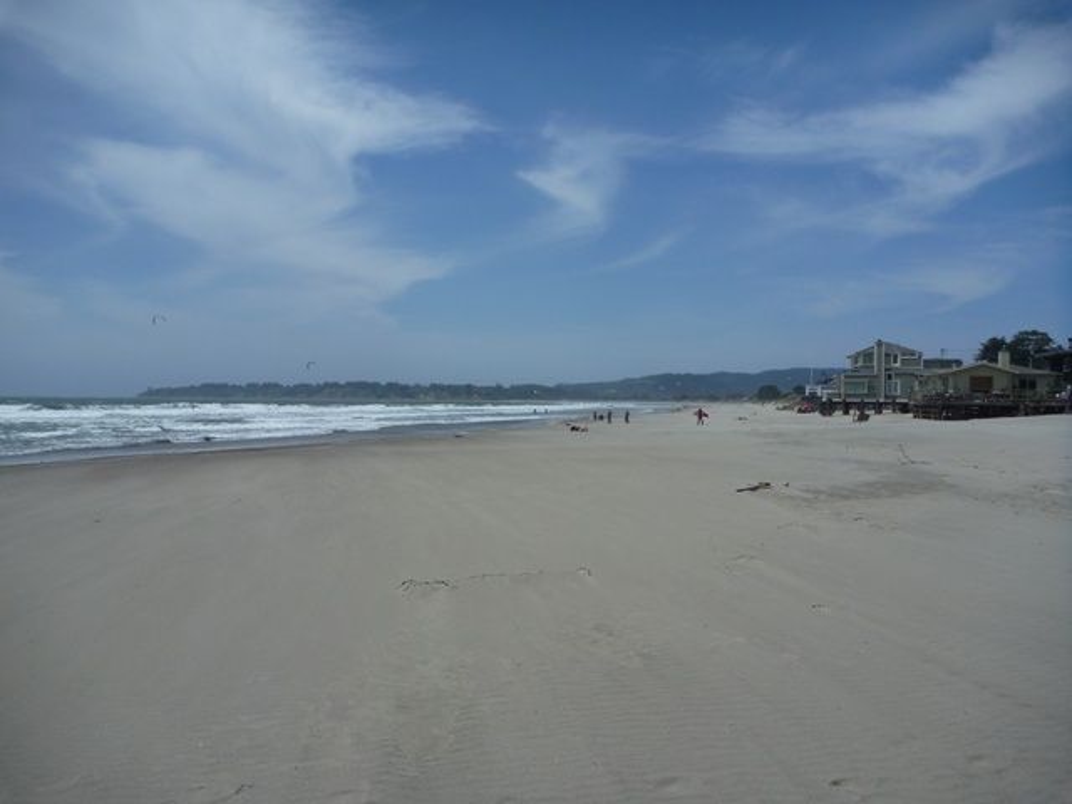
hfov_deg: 63.4
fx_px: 867
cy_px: 402
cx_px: 536
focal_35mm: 28
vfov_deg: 49.7
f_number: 10
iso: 80
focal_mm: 4.9
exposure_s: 1/250
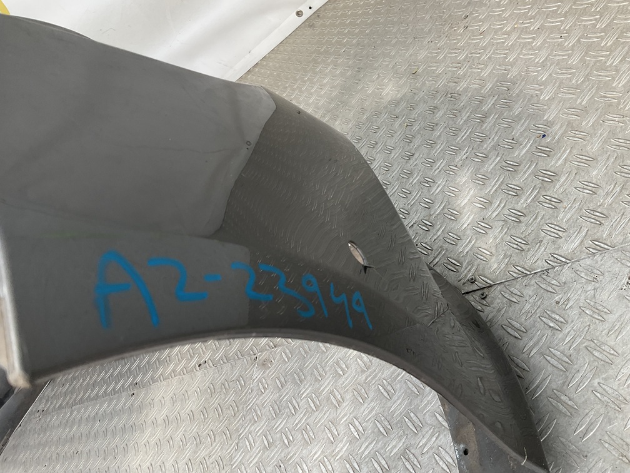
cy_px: 236
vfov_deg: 48.2
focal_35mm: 29
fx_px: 528
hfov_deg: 61.7
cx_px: 315
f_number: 1.8
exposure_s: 1/120
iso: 25
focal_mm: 3
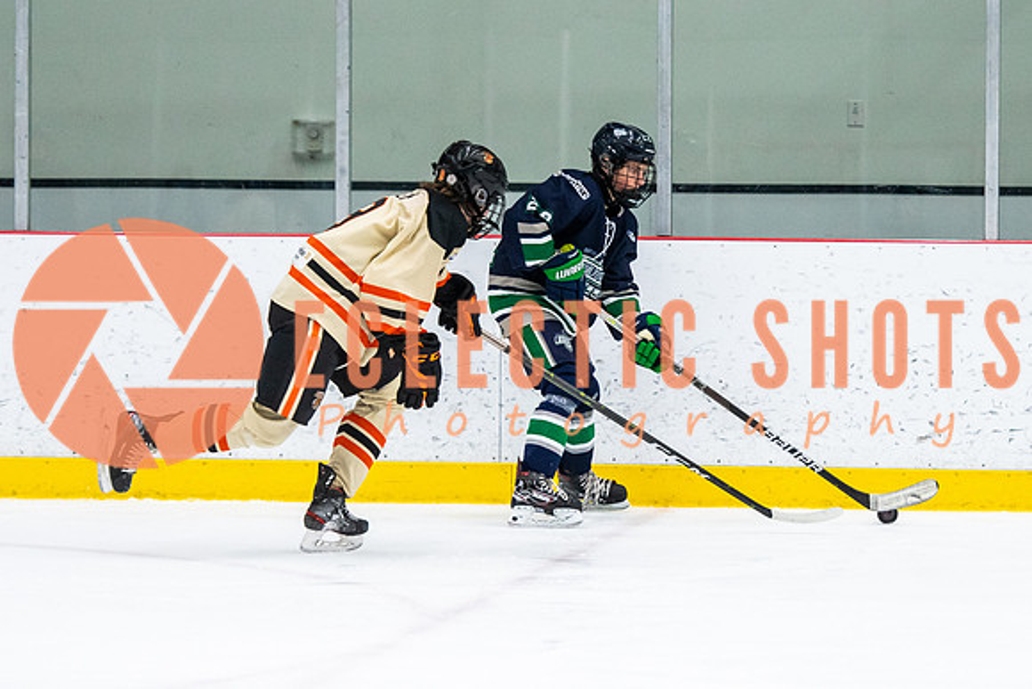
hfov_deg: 8.6
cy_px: 260
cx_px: 624
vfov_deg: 5.8
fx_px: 6831
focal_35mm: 238
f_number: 2.8
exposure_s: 1/640
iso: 1600
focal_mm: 122
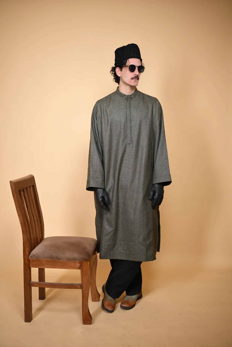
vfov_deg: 48.5
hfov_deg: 33.4
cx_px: 116
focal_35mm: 40
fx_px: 387
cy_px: 174
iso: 100
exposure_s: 1/160
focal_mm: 40
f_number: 2.8
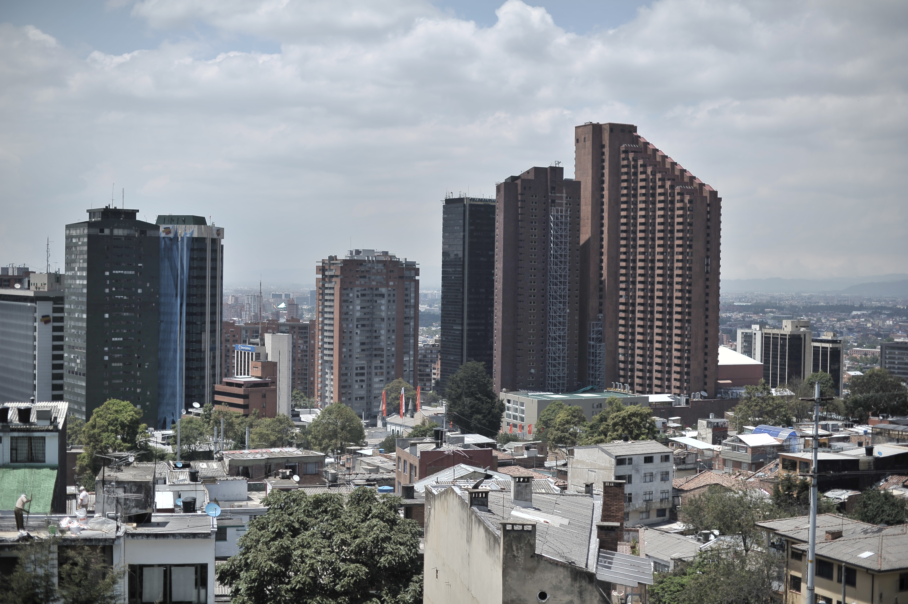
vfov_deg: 27.0
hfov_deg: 39.6
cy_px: 302
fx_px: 1260
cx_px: 454
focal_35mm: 50
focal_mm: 50
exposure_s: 1/8000
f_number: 2.2
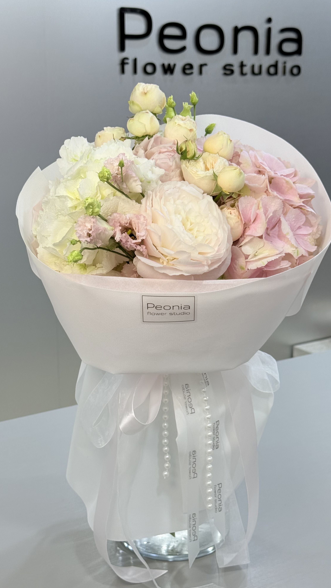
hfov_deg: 22.6
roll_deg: -1.0
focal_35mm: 53
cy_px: 290
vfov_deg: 39.2
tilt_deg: -12.9
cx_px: 163
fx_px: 827
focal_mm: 6.76
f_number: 1.78
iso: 80
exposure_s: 1/190
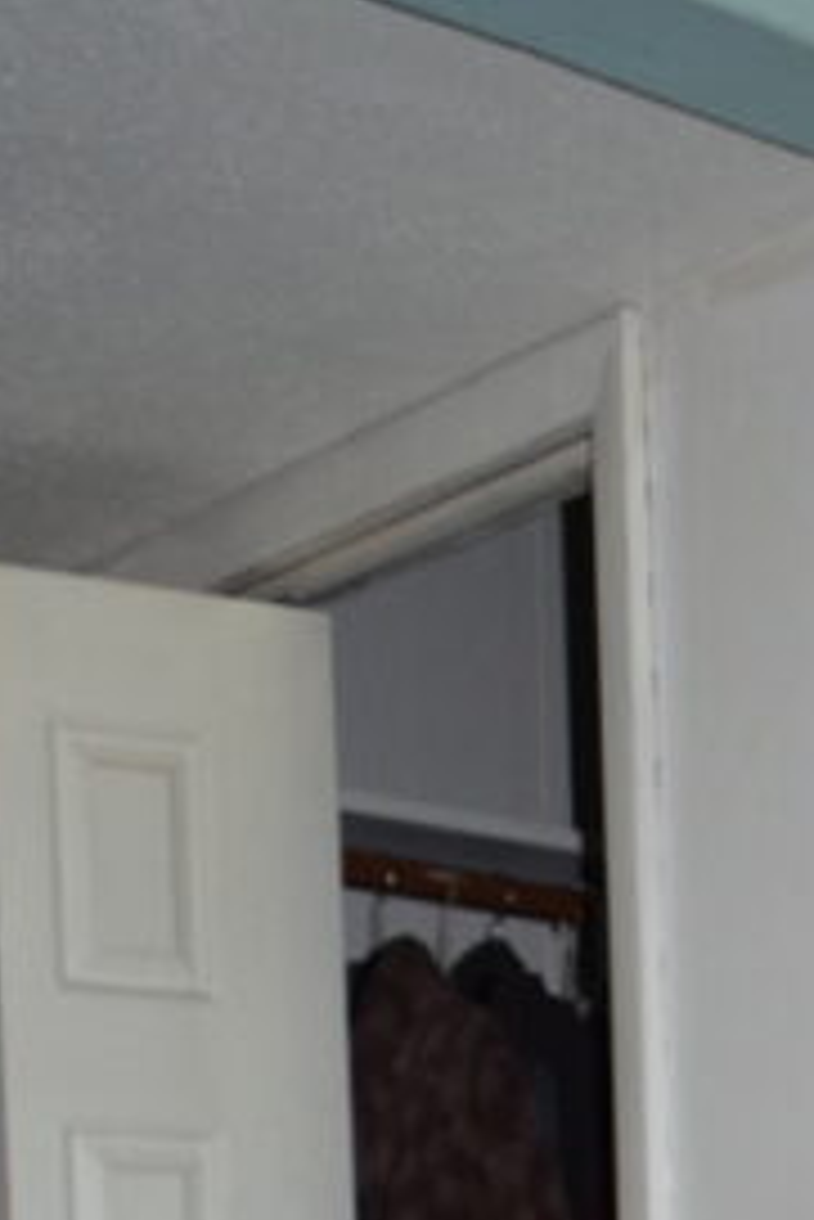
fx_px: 3455
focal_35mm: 102
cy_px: 2120
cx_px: 848
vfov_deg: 16.9
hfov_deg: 13.2
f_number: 4.5
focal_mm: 18
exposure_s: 1/80
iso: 800
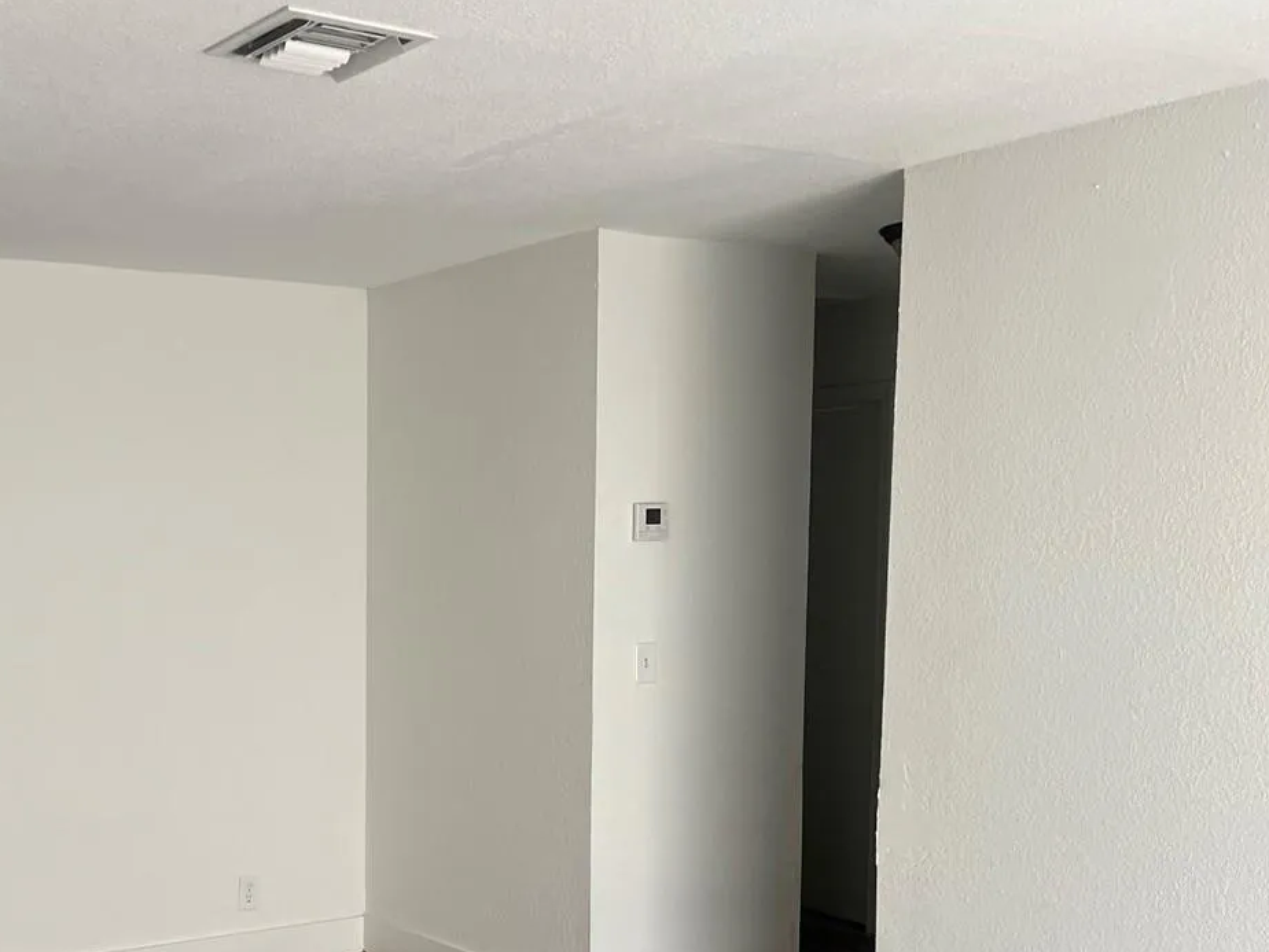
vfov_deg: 31.7
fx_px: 1650
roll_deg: -0.1
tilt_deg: -6.2
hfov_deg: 41.2
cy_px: 691
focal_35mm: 45
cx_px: 364
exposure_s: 1/119
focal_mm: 5.7
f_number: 1.5
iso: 125
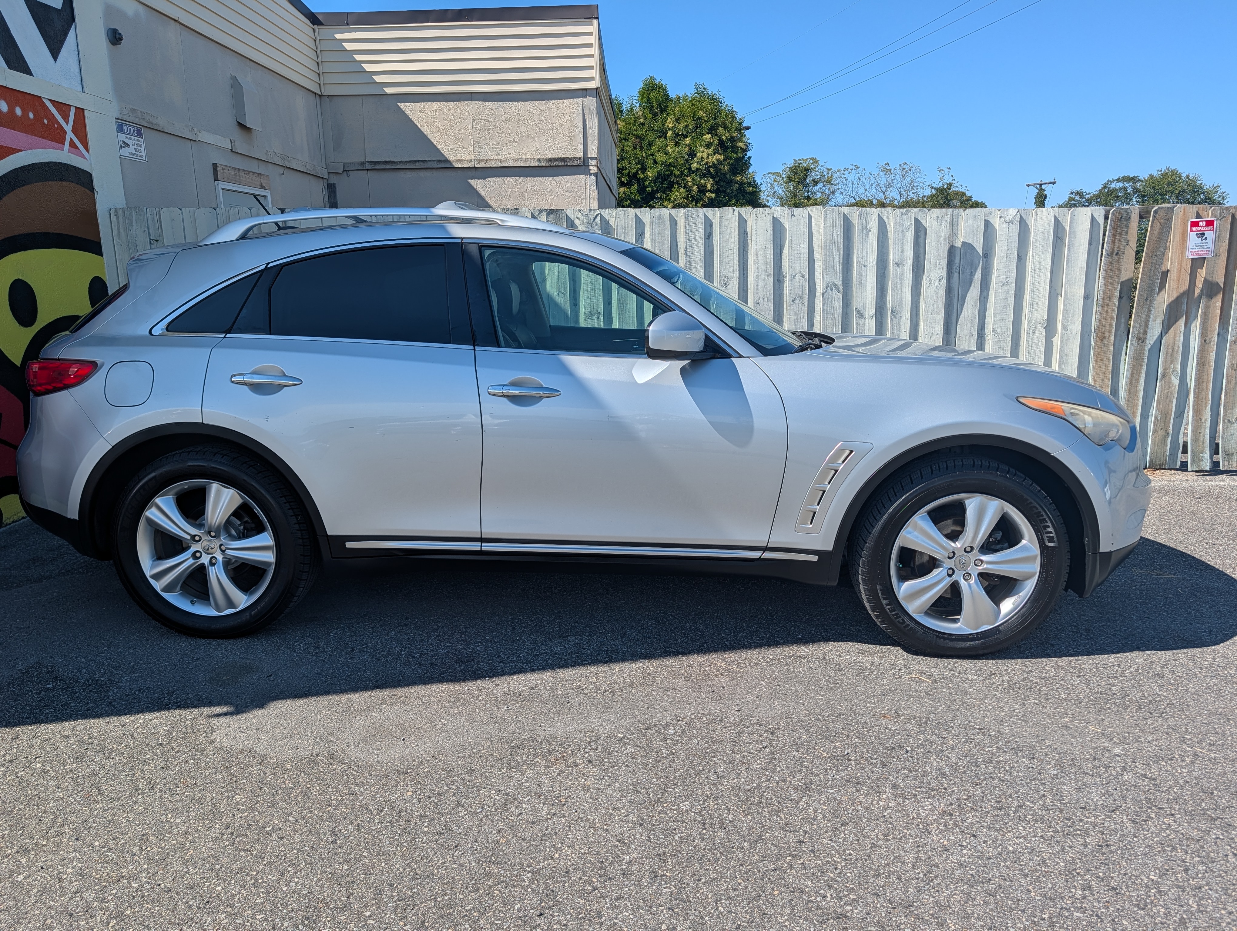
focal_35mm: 24
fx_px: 859
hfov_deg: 71.5
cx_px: 618
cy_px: 466
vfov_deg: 56.9
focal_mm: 6.9
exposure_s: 1/6061
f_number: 1.68
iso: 21
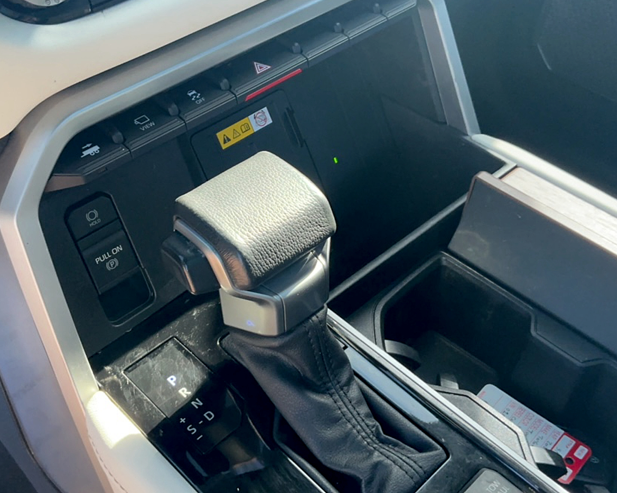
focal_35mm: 34
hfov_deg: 52.7
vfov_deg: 43.3
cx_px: 272
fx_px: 621
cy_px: 260
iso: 50
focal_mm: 3
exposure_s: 1/120
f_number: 1.8
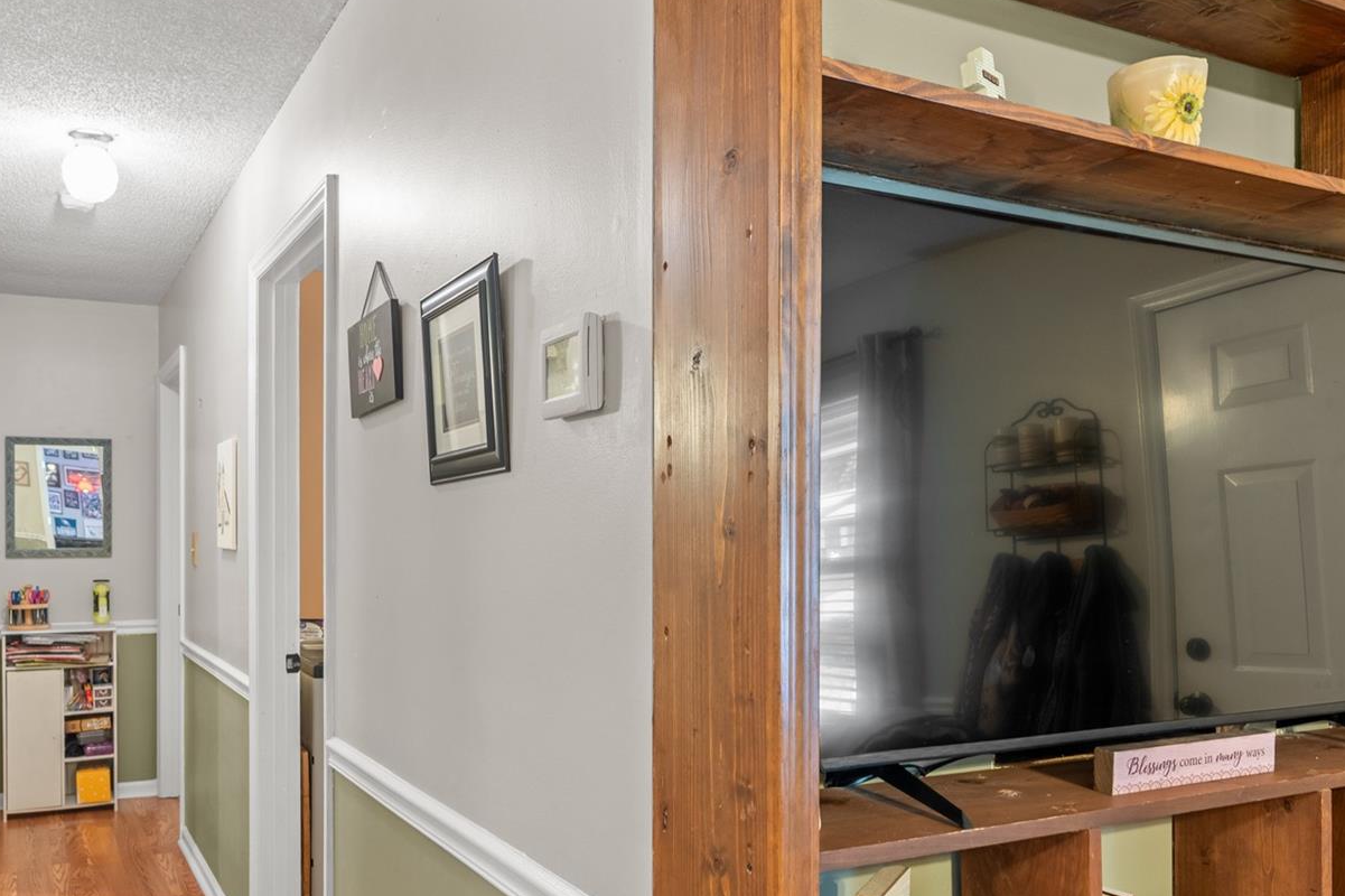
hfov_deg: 62.8
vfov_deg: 44.8
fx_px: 1083
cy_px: 517
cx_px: 510
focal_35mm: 29
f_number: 6.3
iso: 100
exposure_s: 1.6
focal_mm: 17
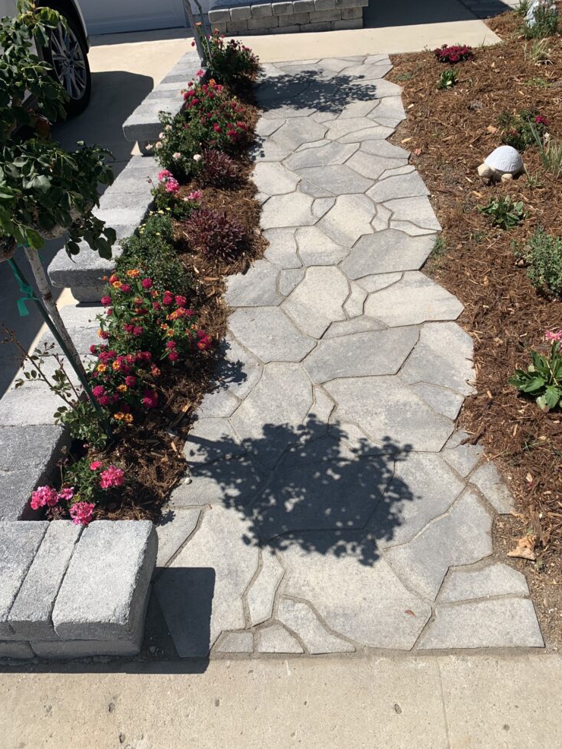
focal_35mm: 27
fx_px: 584
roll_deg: +7.3
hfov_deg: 51.4
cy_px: 368
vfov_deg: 65.3
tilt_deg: -35.9
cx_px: 283
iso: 25
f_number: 1.8
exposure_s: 1/2681
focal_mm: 4.25
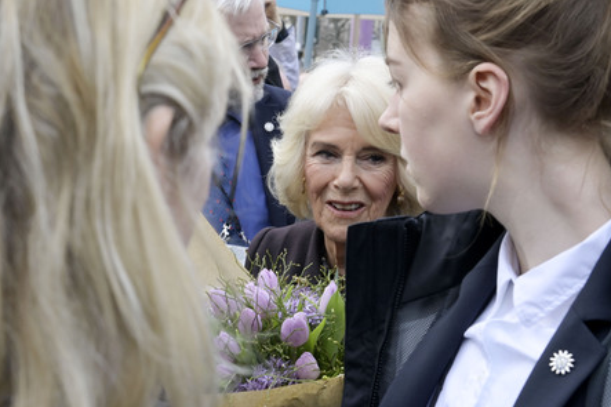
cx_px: 307
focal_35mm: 57
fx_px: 967
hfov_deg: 35.1
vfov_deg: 23.8
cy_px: 206
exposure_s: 1/400
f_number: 10
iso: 1250
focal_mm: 56
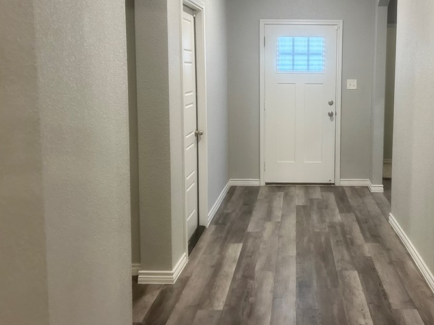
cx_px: 307
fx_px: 501
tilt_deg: -7.9
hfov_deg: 45.7
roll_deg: -1.1
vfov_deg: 35.7
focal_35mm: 40
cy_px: 122
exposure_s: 1/60
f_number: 1.5
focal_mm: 5.7
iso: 200
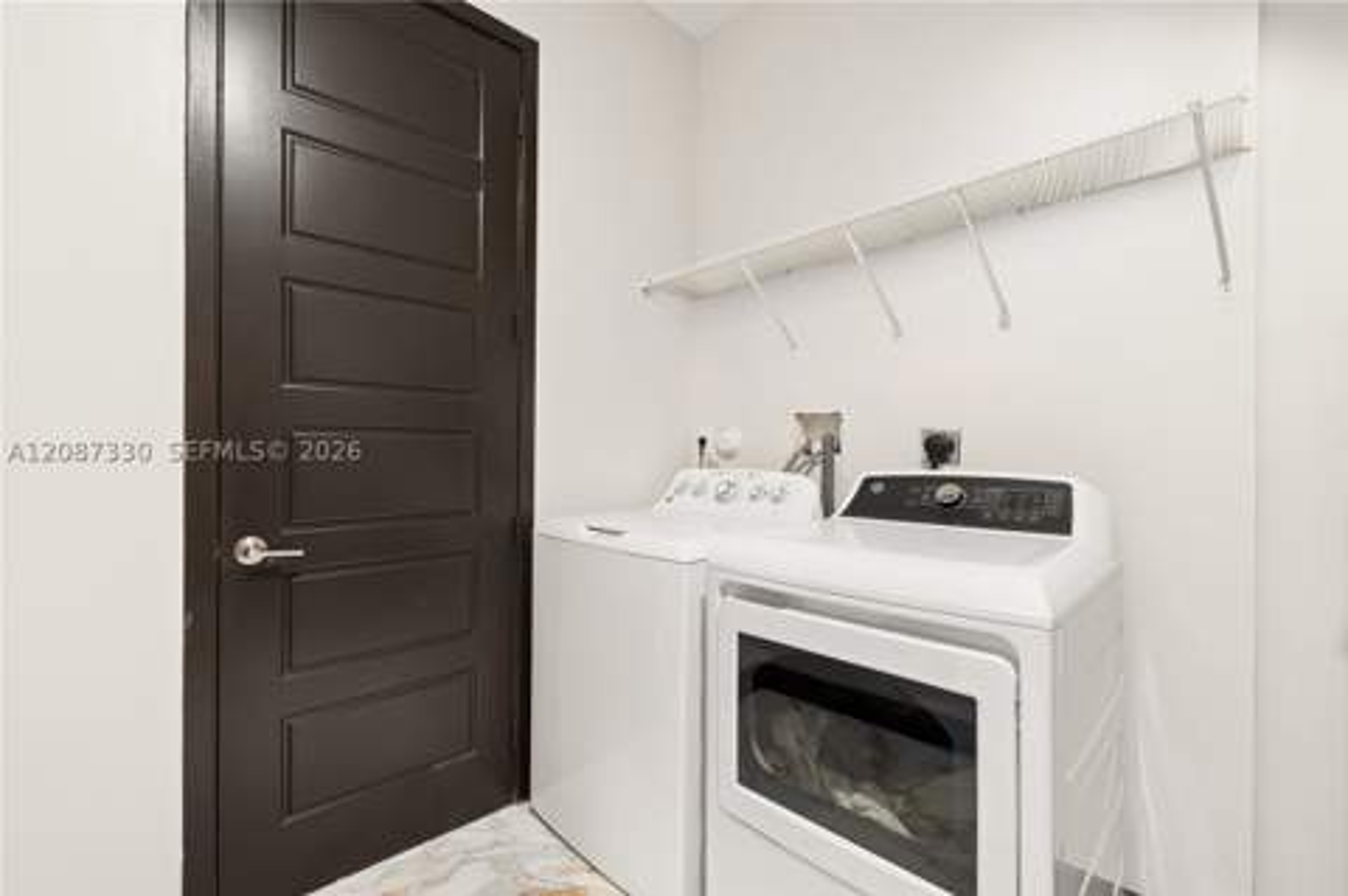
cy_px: 448
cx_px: 674
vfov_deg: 77.2
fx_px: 561
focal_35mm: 15
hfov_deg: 100.4
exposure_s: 6
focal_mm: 15
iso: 100
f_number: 11
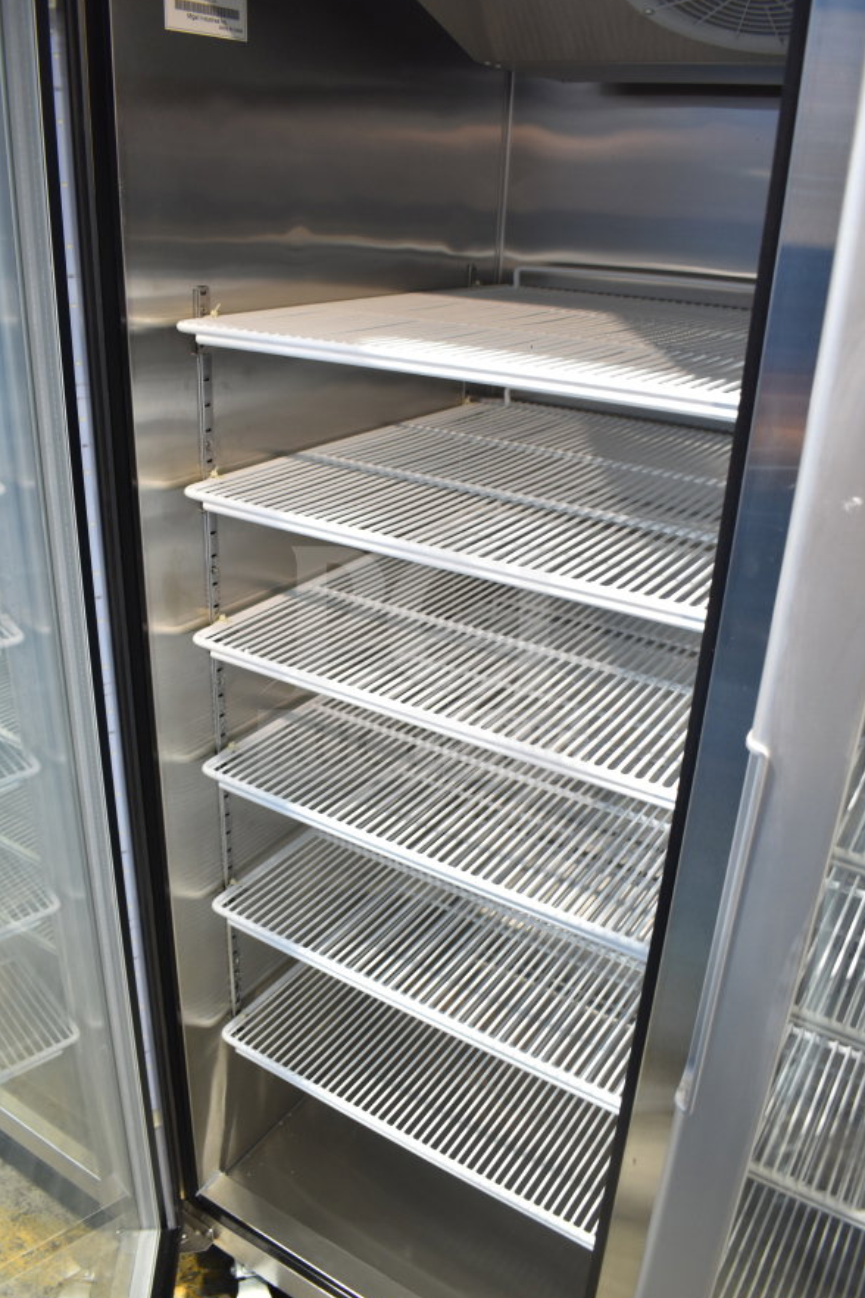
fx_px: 1009
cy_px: 663
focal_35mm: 28
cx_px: 422
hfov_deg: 46.4
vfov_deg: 65.5
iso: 720
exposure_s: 1/30
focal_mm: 18
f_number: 3.5
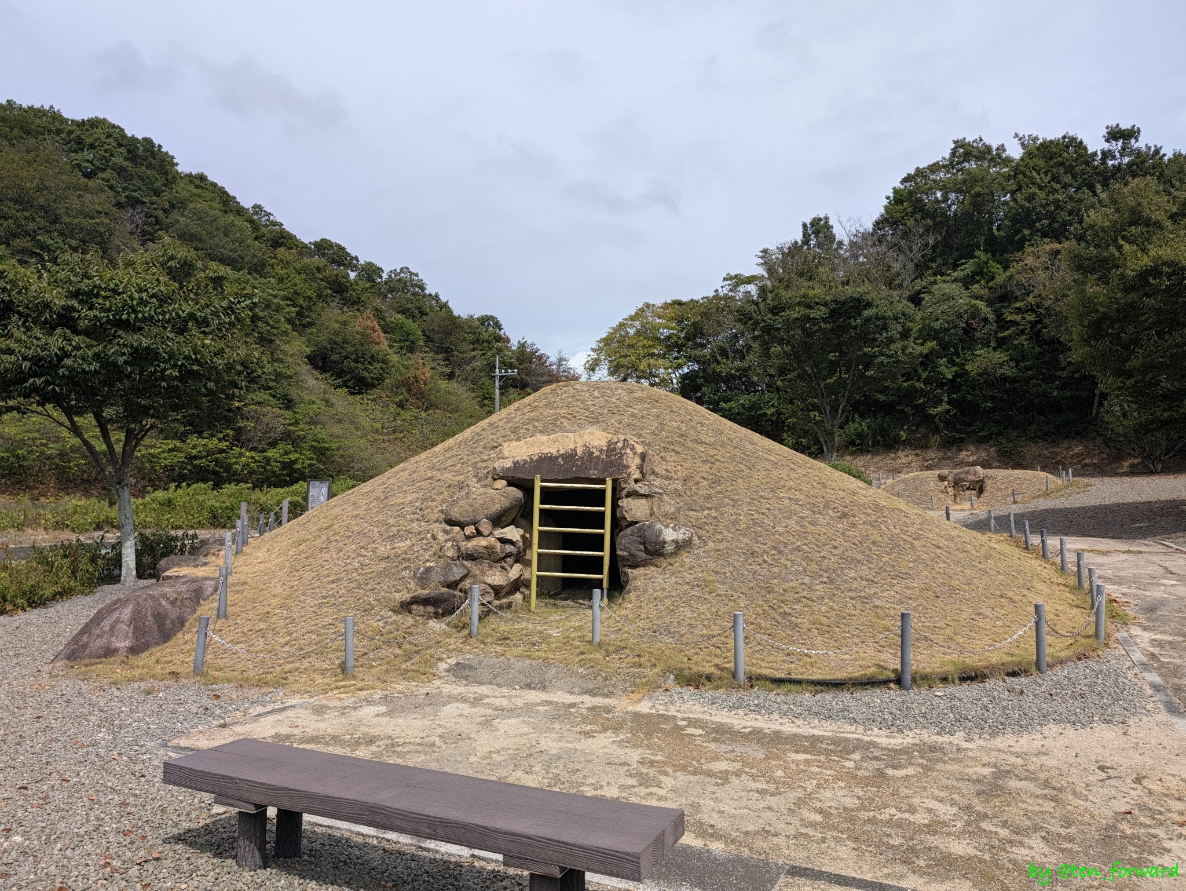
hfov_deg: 71.6
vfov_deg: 56.9
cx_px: 593
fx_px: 823
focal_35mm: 24
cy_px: 446
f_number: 1.68
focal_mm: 6.9
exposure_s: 1/2242
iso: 23
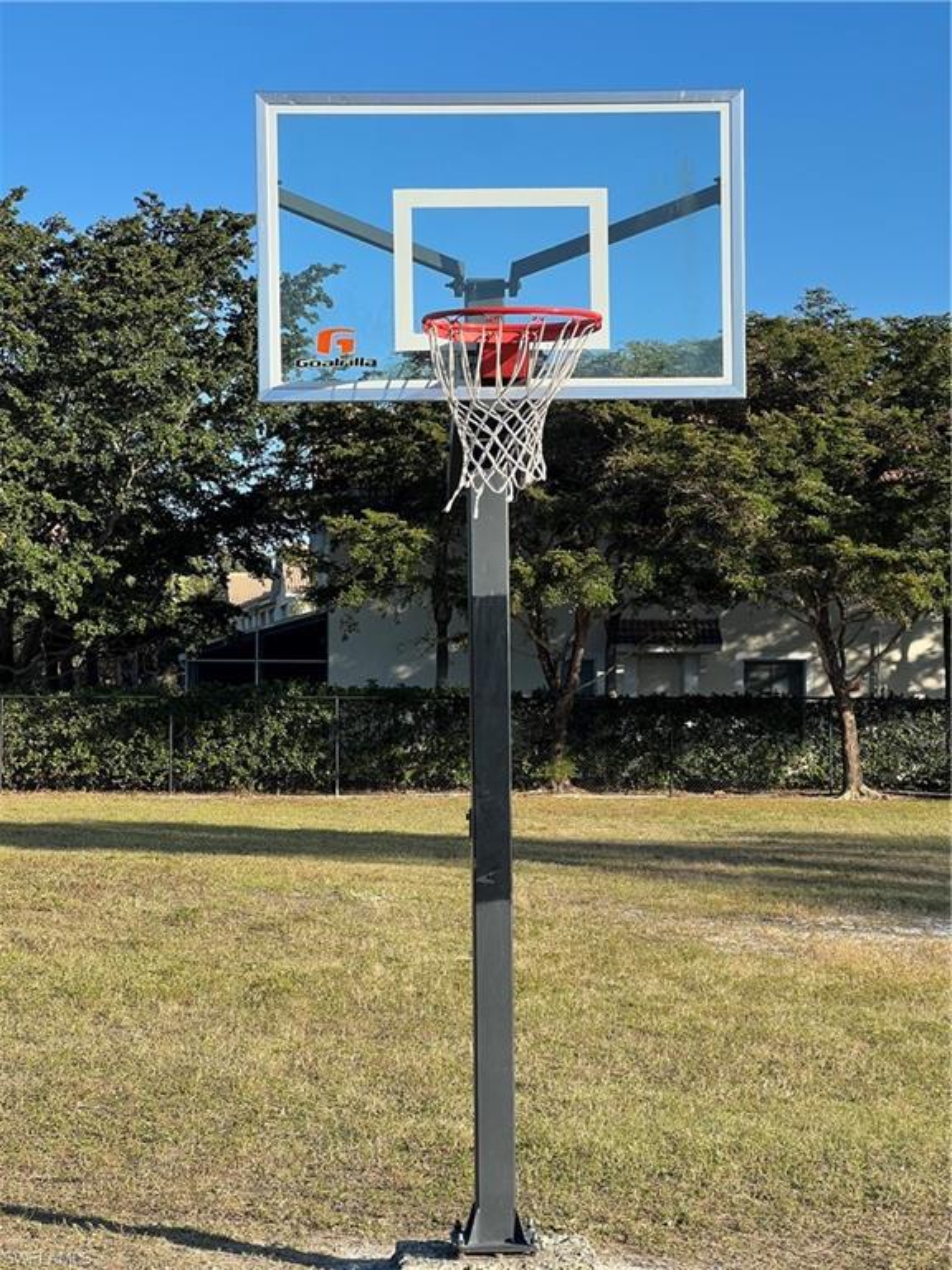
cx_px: 476
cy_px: 635
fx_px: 2824
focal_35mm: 77
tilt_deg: -0.9
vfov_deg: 25.3
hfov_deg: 19.1
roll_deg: +0.3
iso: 32
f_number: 2.8
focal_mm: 9
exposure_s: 1/408
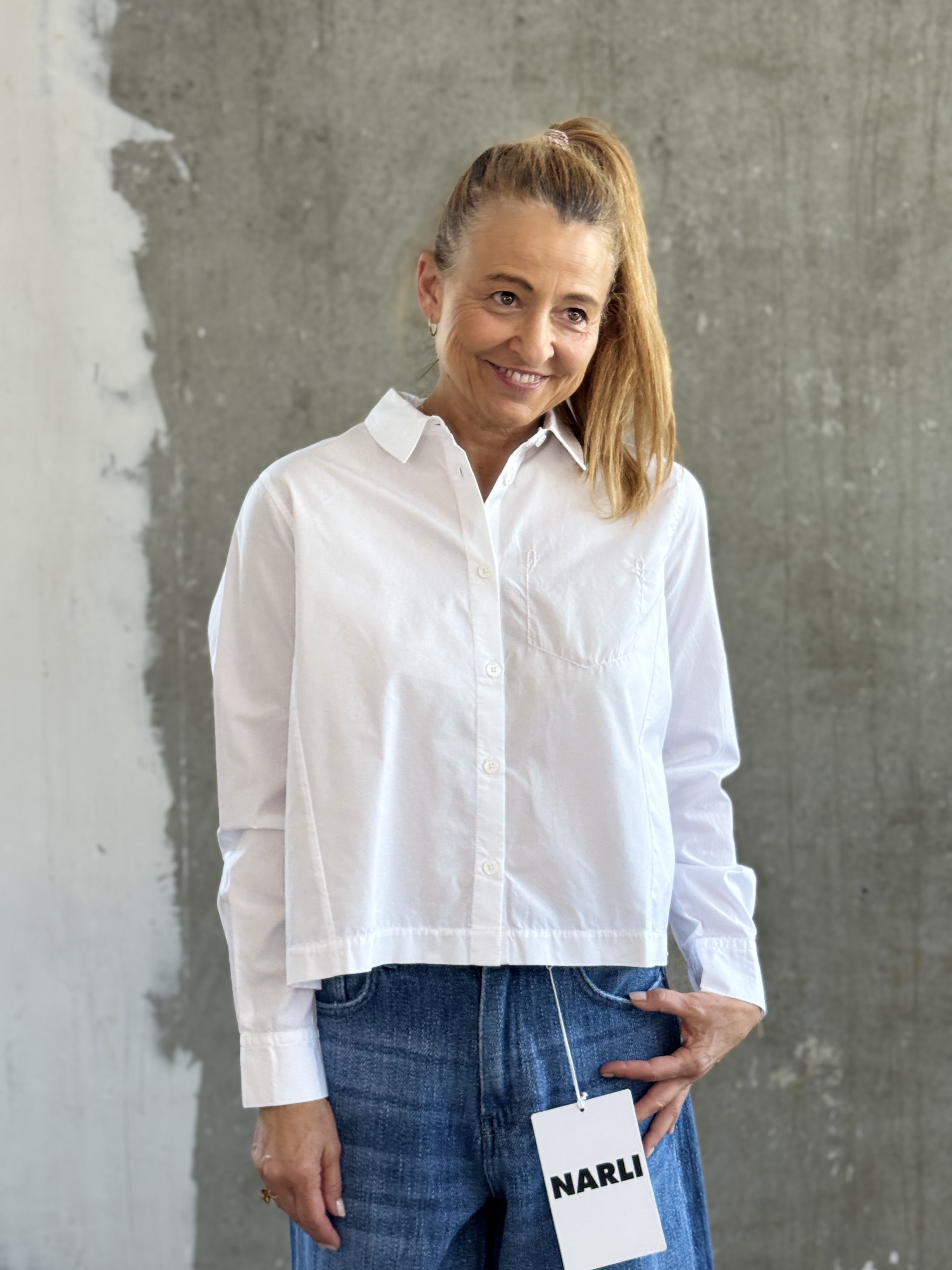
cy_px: 635
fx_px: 1760
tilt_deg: -2.7
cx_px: 476
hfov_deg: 30.3
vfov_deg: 39.7
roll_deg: +1.6
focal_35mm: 48
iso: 64
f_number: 1.78
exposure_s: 1/100
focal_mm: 6.76
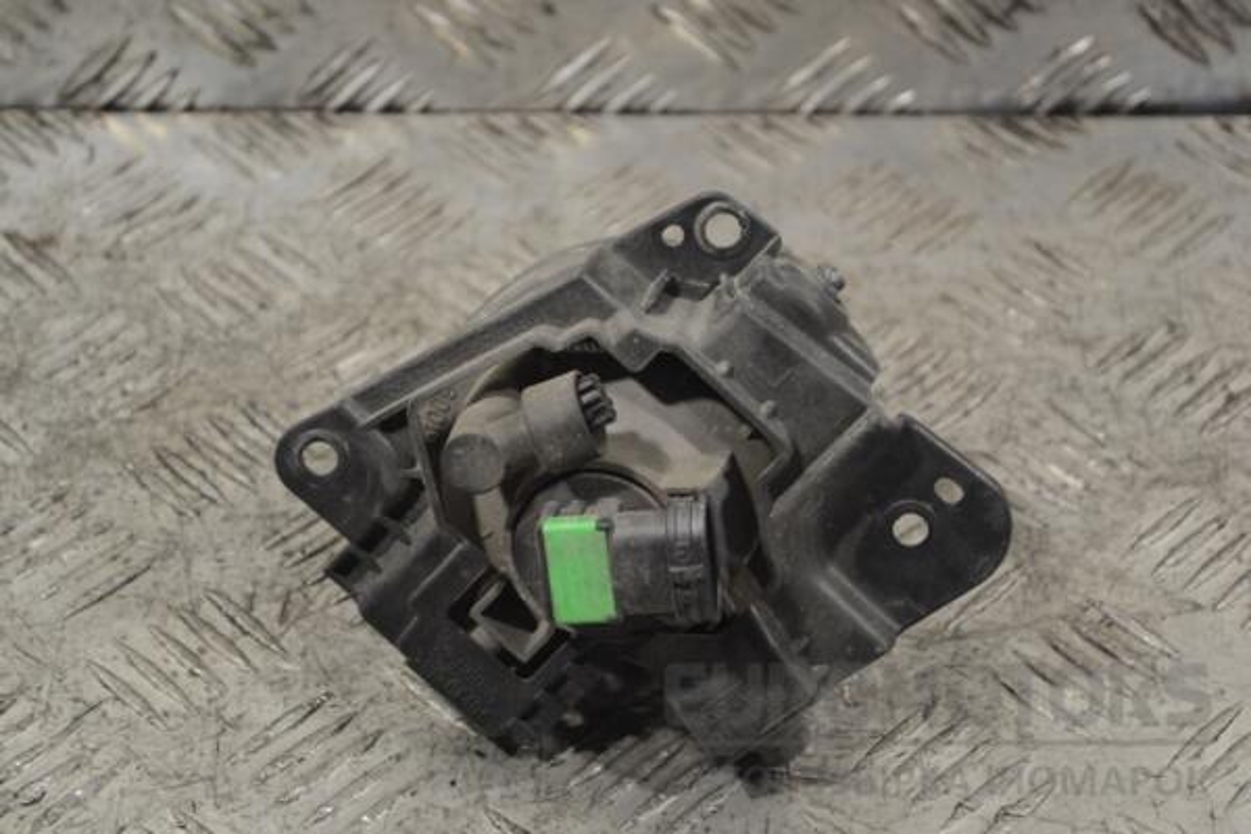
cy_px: 417
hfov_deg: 24.6
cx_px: 626
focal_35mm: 82
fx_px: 2867
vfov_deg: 16.6
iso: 280
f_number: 5.6
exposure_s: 1/30
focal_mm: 55
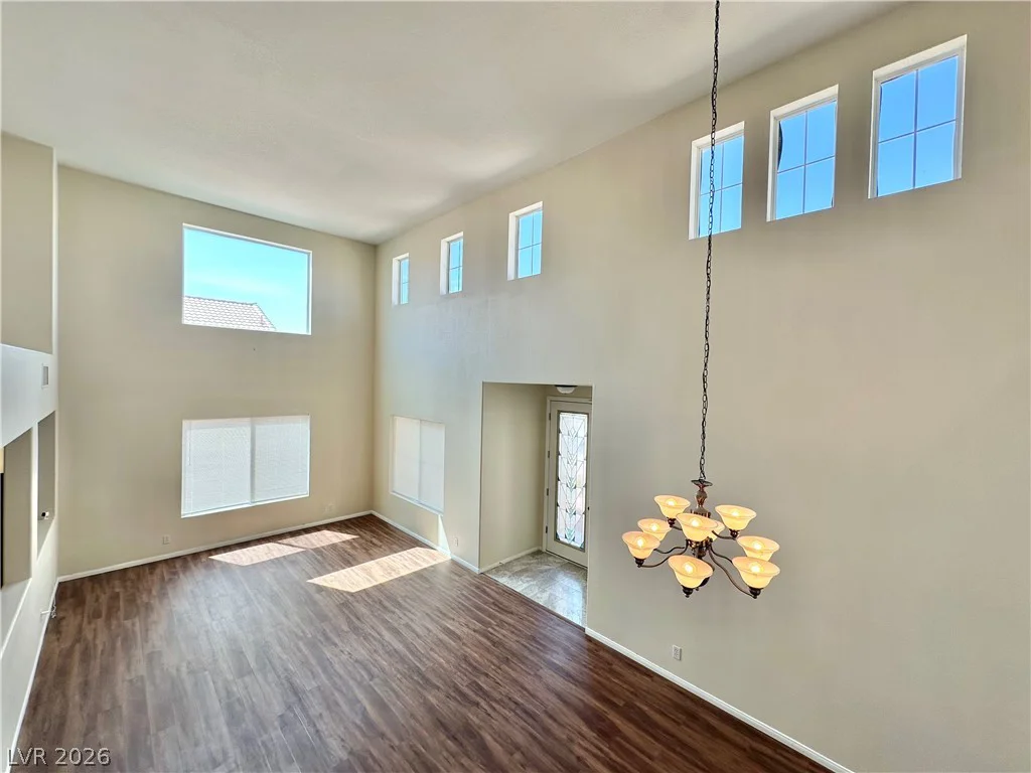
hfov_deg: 102.1
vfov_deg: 85.7
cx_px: 516
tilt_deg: -0.6
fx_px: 417
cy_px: 386
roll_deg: -1.9
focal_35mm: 14
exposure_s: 1/150
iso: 40
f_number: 2.2
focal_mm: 2.22
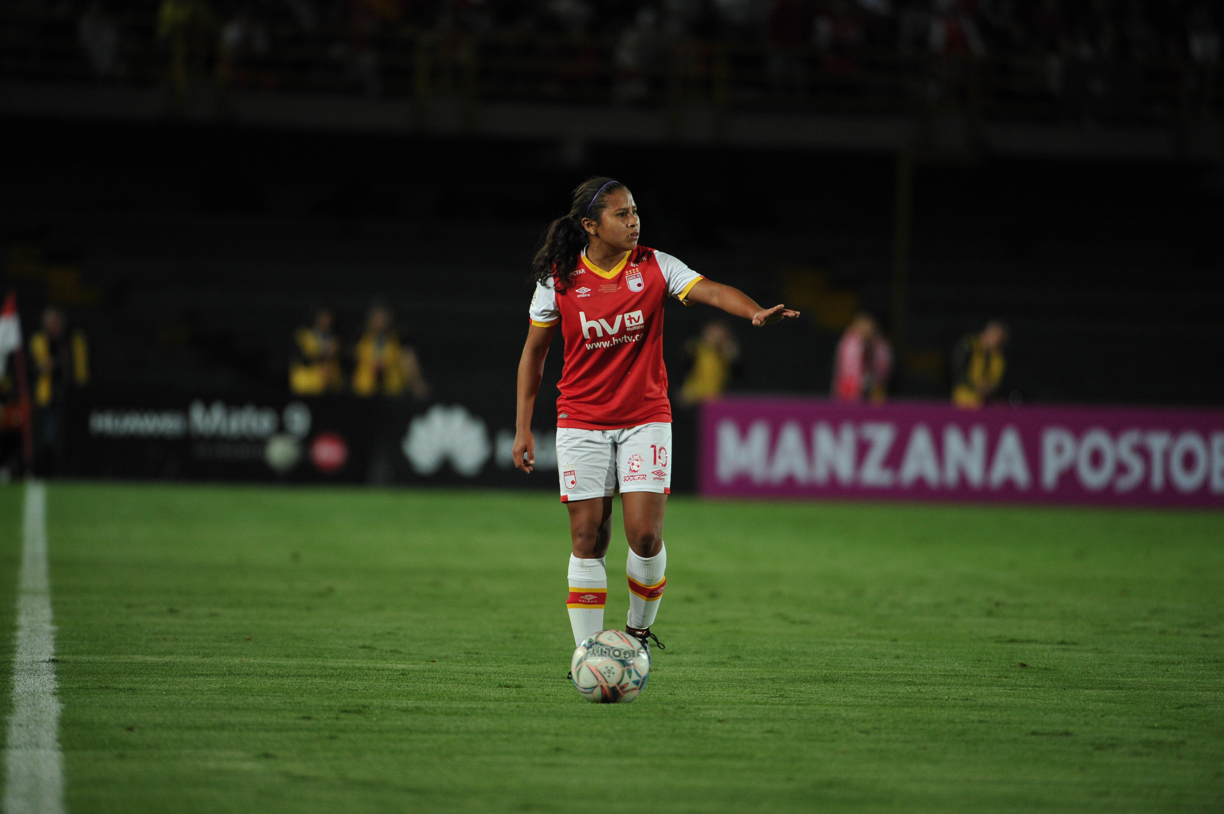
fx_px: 13591
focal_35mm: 400
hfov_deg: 5.2
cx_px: 612
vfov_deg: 3.4
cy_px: 407
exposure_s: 1/1250
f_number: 4
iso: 3200
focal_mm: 400
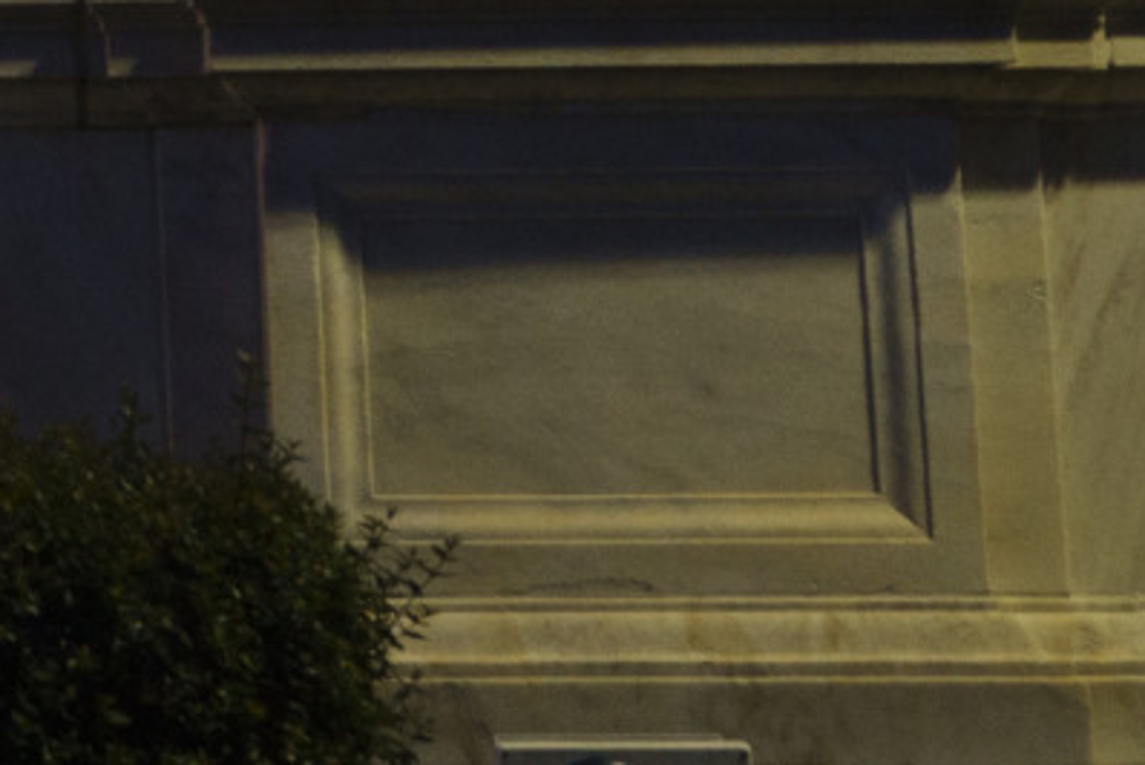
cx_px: -1554
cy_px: -920
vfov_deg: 6.3
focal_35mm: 212
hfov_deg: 8.8
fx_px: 6747
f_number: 3.2
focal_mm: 16.31
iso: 400
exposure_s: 1/20
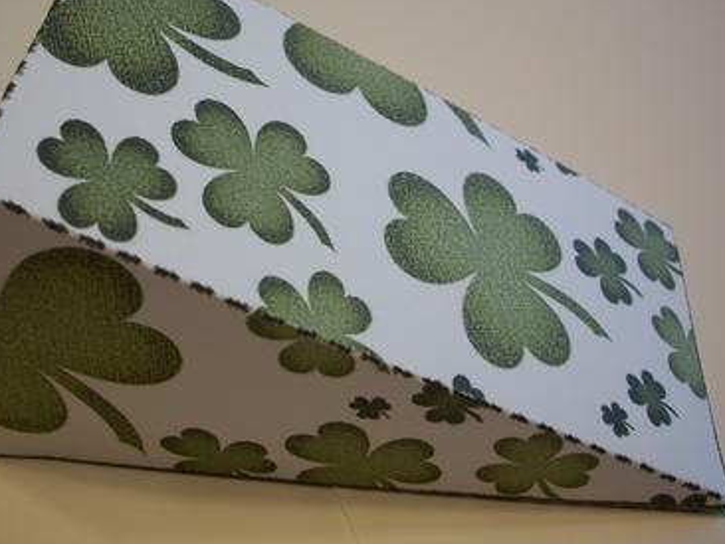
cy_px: 233
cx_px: 327
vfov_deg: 33.6
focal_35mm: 43
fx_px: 901
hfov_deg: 43.8
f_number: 3.1
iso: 80
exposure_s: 1/80
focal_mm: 6.3
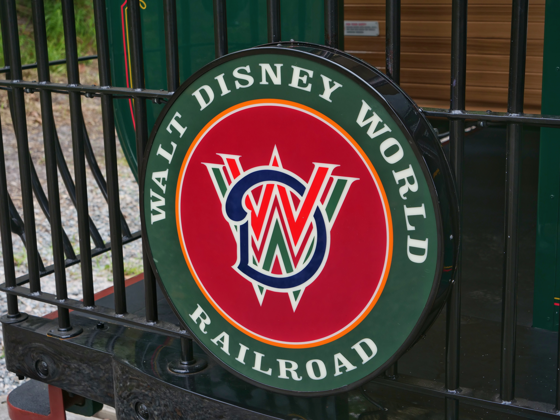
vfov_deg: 25.2
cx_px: 280
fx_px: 938
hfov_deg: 33.2
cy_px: 210
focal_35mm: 58
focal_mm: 29
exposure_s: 1/160
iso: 200
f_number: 4
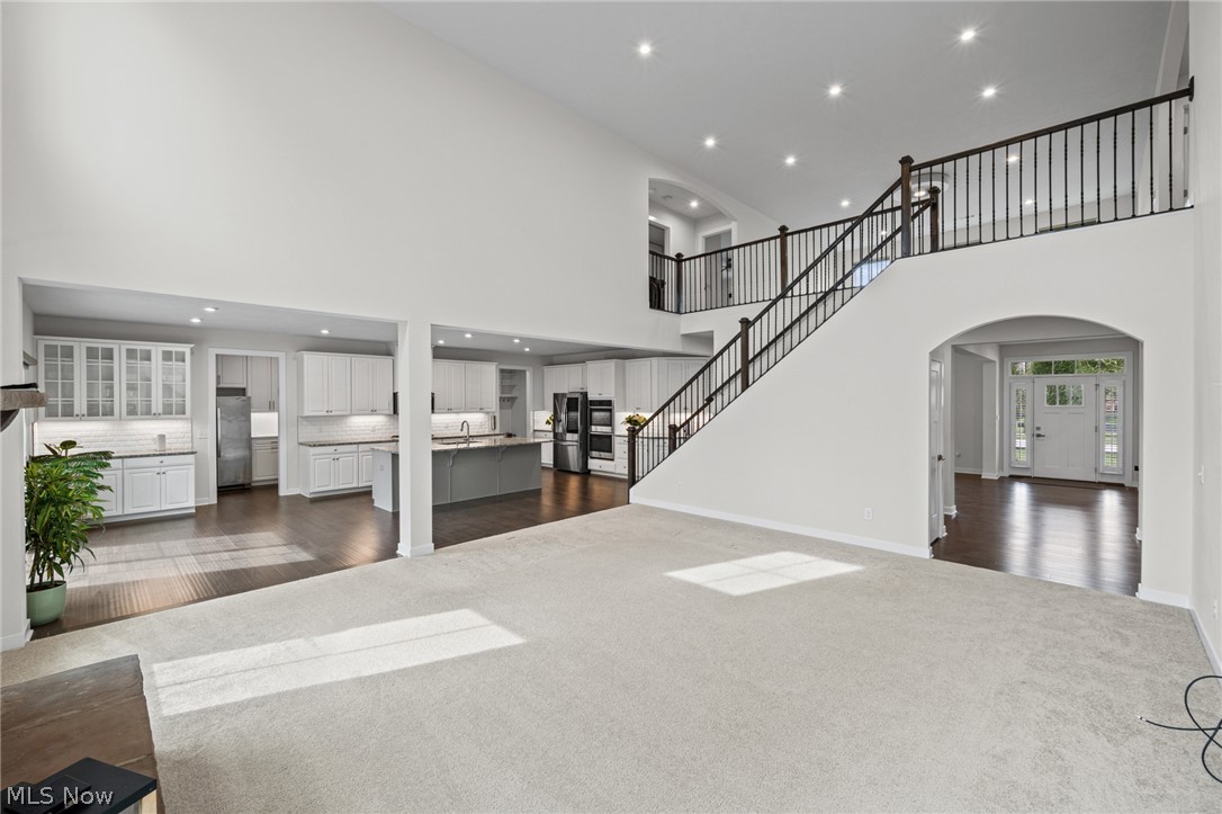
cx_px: 611
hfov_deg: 104.3
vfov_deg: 81.2
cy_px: 407
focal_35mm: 14
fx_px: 475
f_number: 9
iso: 250
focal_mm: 14
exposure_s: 1/6
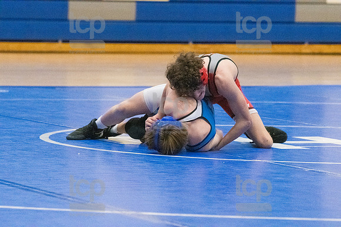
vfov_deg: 5.4
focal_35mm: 255
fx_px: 2414
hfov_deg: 8.1
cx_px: 170
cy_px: 114
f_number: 4.5
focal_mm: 170
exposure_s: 1/1600
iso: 10000
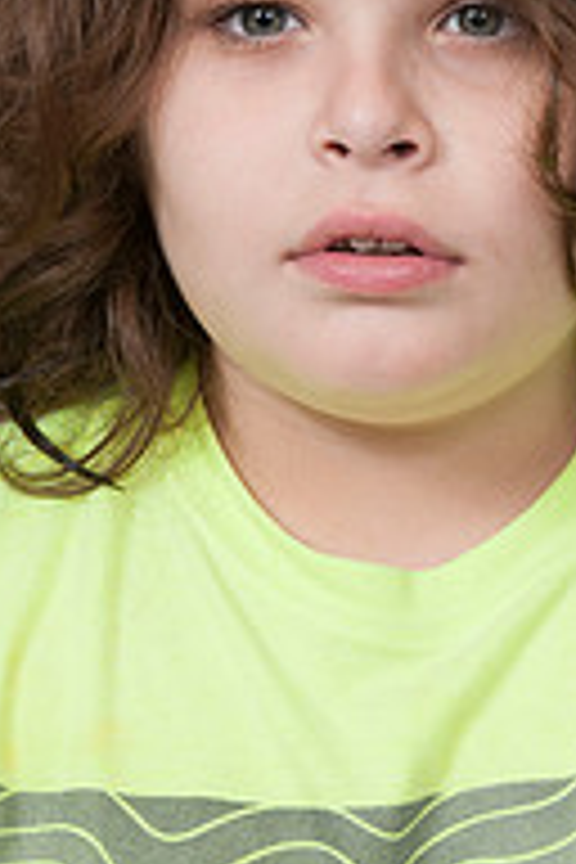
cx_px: 340
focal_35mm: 299
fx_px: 7175
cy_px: 270
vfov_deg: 6.9
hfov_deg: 4.6
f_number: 5.6
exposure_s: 1/125
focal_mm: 85
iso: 200
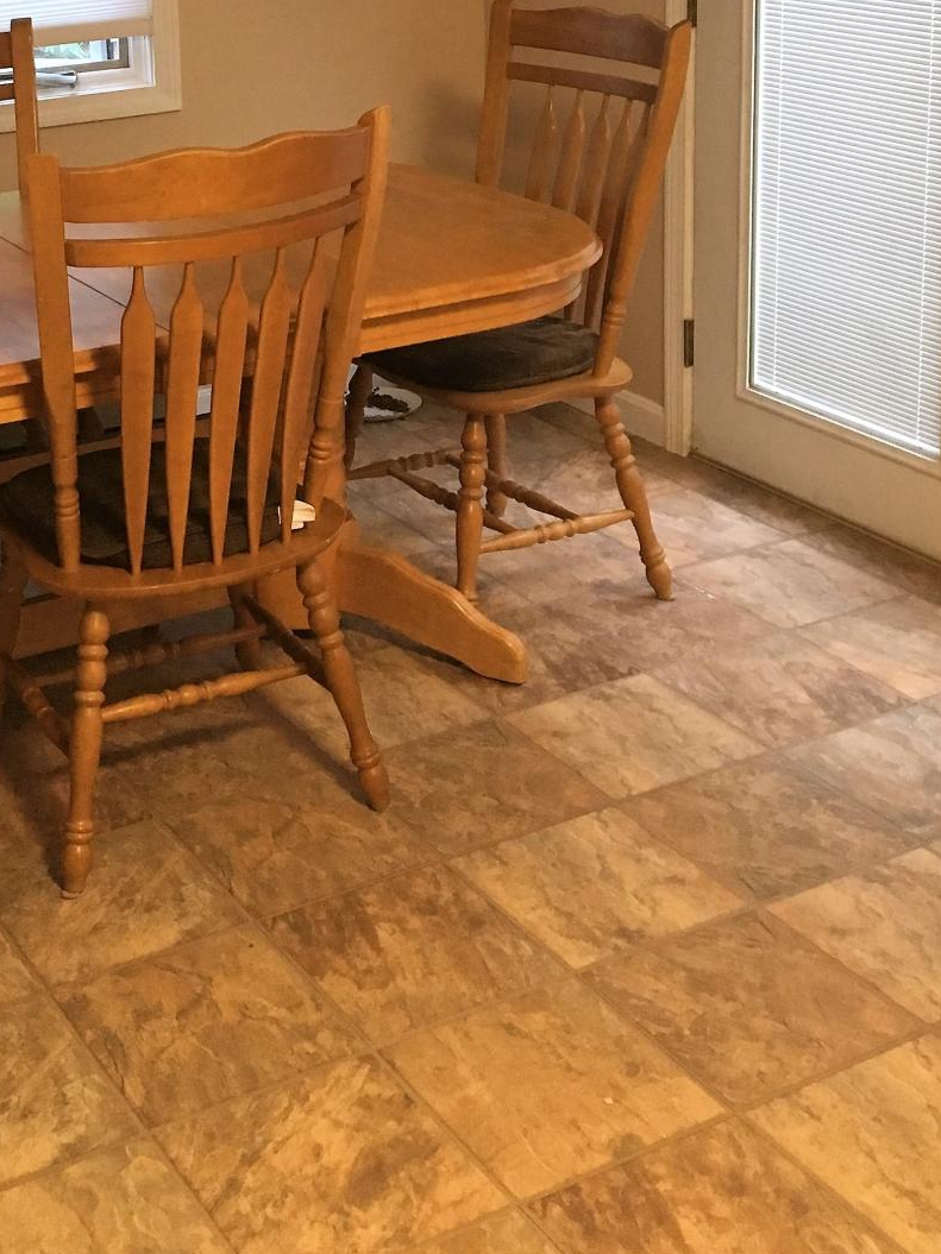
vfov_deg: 33.3
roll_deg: +1.8
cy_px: 156
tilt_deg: -10.9
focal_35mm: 55
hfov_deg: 26.2
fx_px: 1994
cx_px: 218
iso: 125
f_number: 2.2
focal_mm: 4.15
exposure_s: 1/30
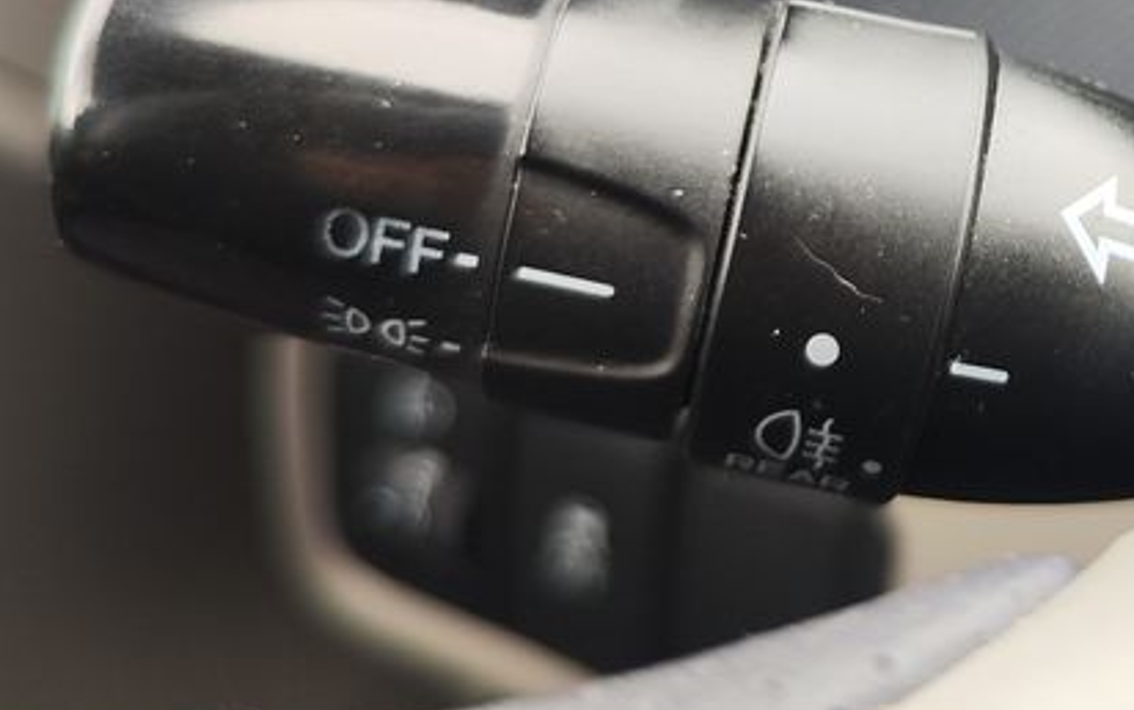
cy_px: 91
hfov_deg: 27.6
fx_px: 2195
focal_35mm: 71
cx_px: 1076
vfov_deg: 18.1
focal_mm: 7.01
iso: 124
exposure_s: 1/100
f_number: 1.69
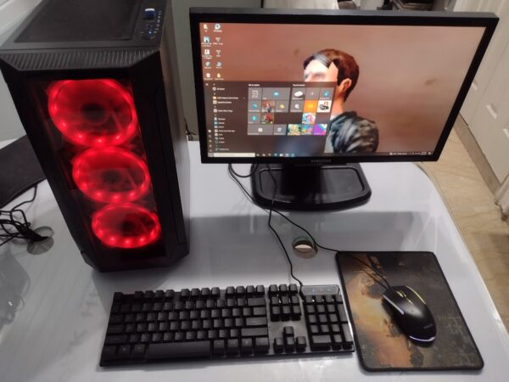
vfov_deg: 51.4
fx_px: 397
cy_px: 191
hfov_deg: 65.3
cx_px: 254
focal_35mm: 27
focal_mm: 4.71
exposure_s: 1/50
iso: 400
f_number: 1.7
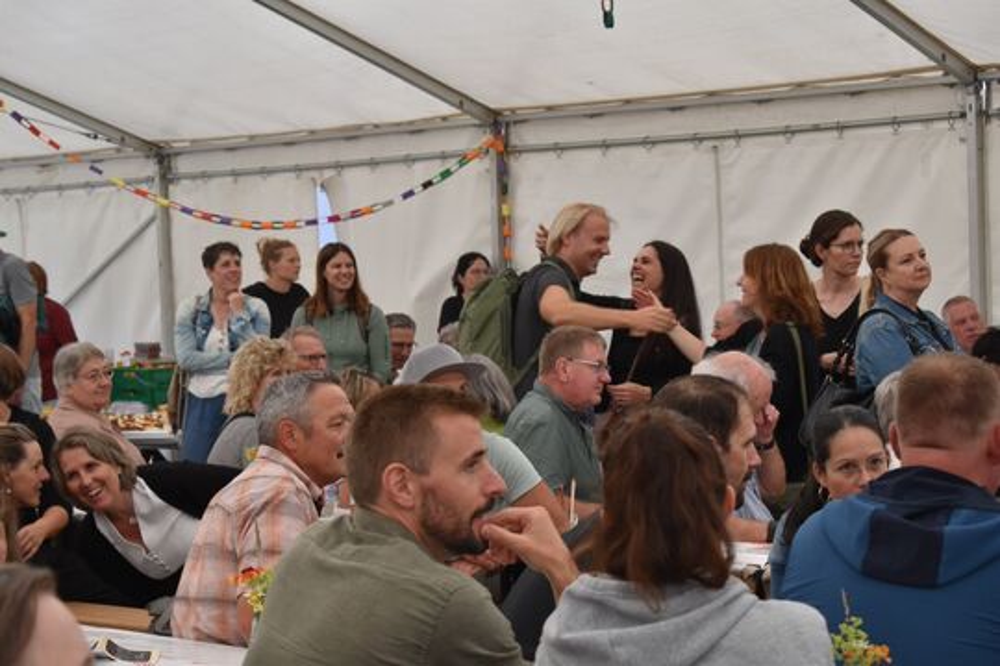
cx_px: 500
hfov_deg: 24.6
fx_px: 2291
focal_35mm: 82
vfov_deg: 16.6
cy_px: 333
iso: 450
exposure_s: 1/60
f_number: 5.6
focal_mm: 55
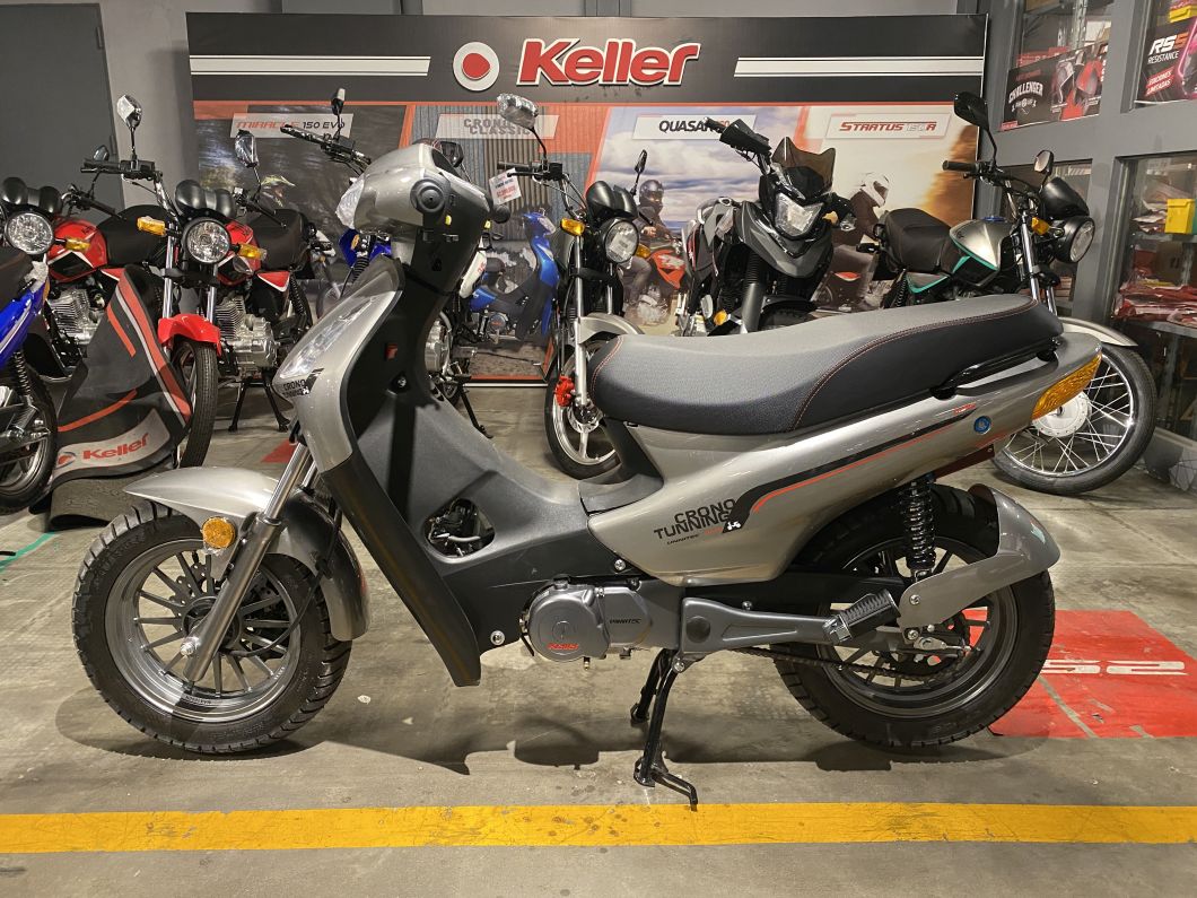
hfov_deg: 67.3
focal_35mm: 26
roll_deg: -0.4
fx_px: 899
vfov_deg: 53.1
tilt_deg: -14.7
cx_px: 598
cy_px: 449
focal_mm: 4.25
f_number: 1.8
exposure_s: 1/50
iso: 320
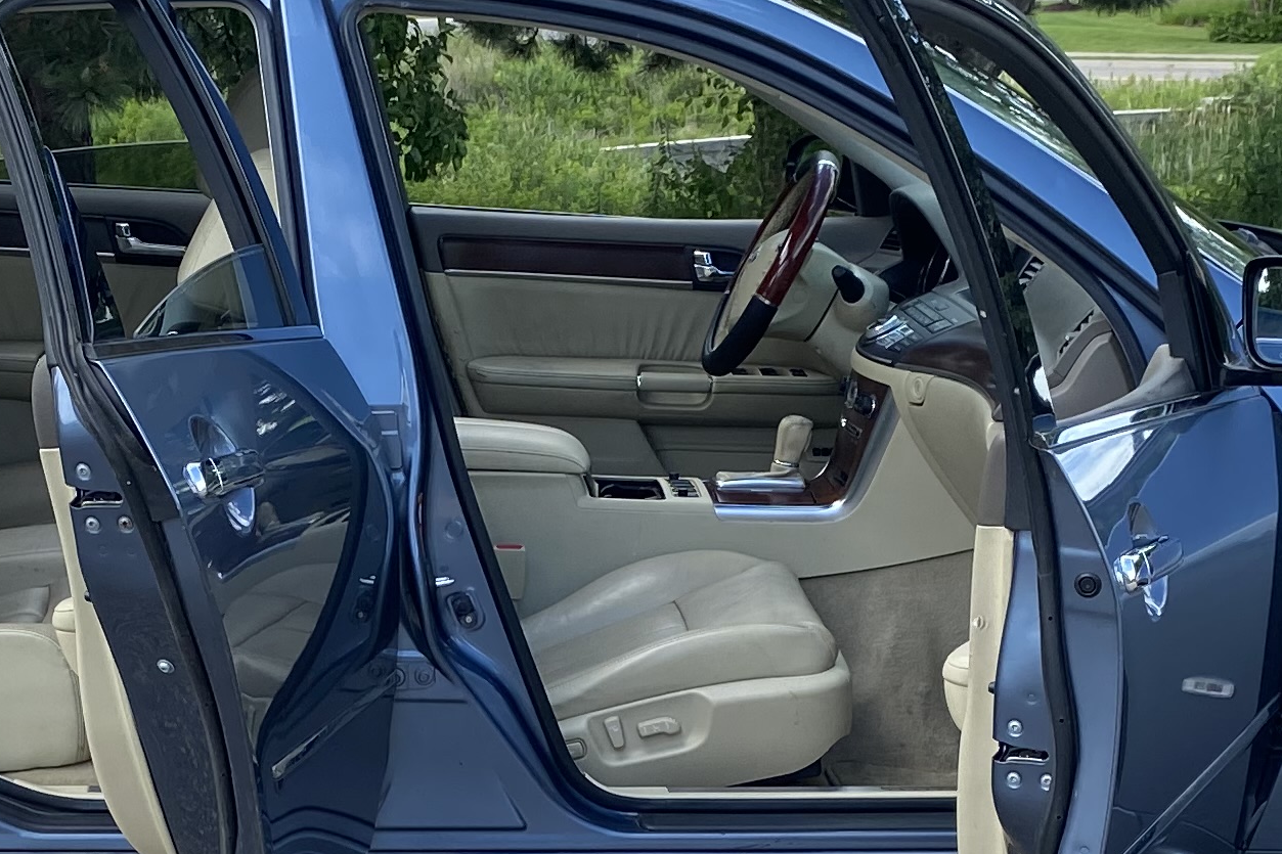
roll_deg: +0.8
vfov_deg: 15.2
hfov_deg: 23.3
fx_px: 3098
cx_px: 509
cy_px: 1005
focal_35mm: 87
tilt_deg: -20.0
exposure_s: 1/752
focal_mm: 4.25
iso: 32
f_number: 1.8
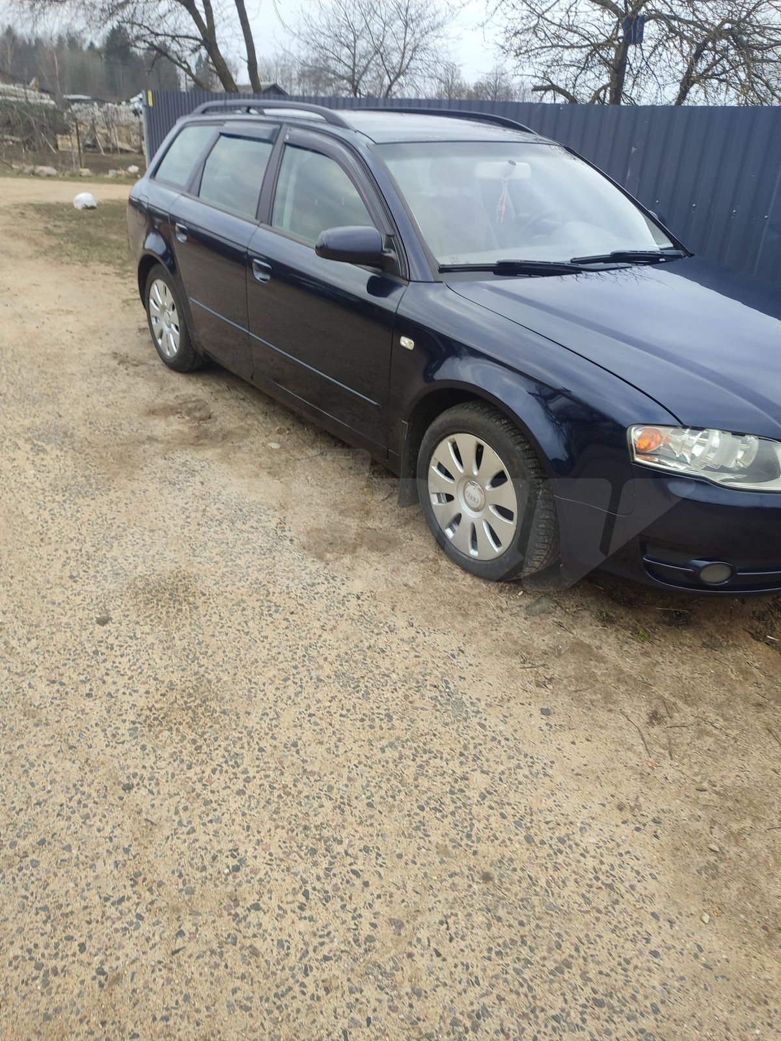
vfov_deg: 71.6
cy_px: 520
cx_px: 390
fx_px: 722
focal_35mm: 24
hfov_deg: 56.8
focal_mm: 5.89
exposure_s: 1/218
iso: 50
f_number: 1.89
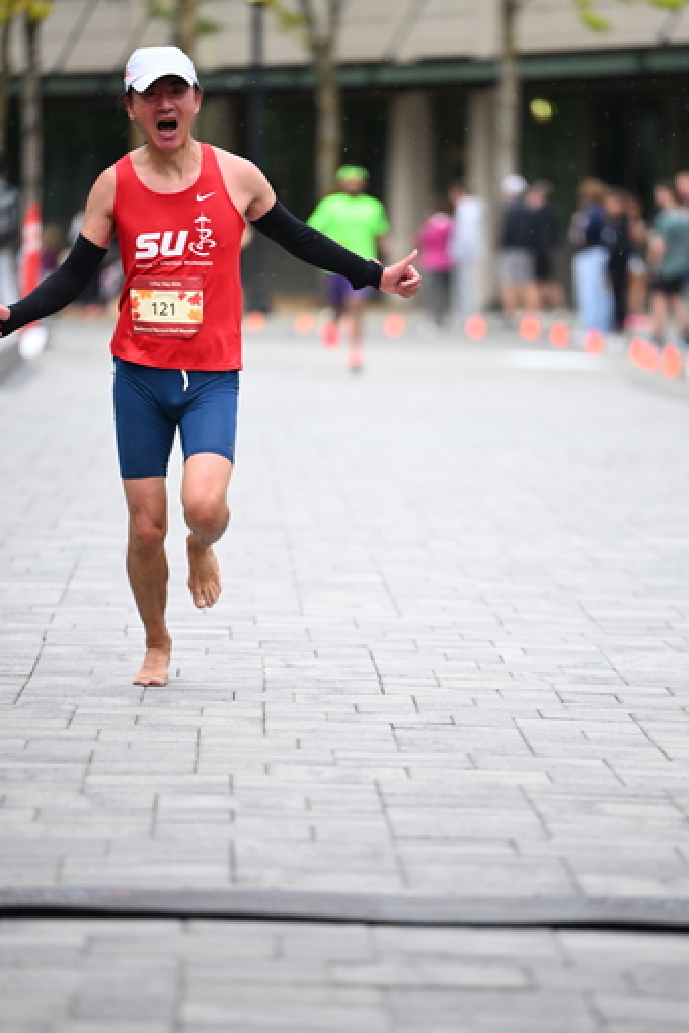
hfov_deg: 6.7
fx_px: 5885
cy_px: 506
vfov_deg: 10.0
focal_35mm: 205
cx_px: 350
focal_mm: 190
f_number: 2.8
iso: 1250
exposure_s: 1/1250
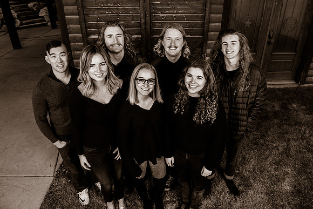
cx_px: 163
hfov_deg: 71.5
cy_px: 100
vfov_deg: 51.3
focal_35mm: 25
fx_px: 217
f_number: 7.1
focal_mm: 24
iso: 200
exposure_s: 1/160
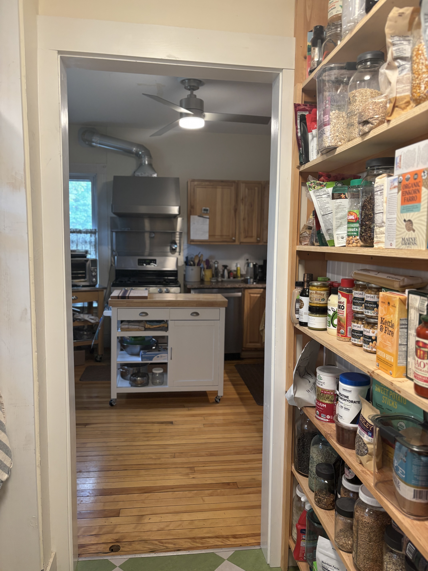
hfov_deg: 53.1
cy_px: 286
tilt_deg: -5.3
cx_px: 214
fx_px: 429
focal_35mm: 26
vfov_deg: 67.3
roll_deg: -1.5
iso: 160
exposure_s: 1/60
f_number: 1.6
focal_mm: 5.96
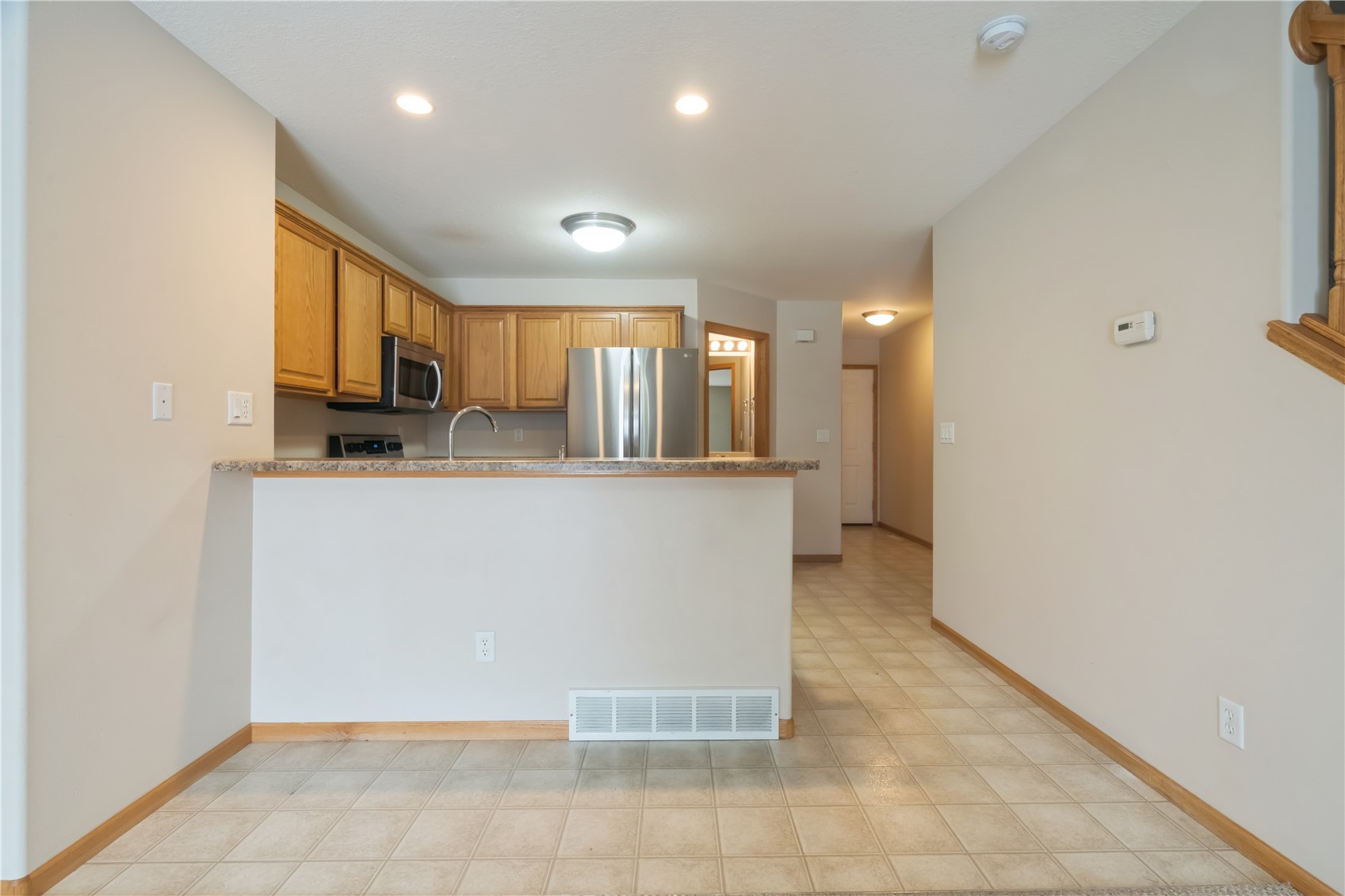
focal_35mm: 16
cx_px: 672
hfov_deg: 96.7
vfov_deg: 73.7
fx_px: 598
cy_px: 448
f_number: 10
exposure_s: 1/4
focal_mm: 16
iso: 400
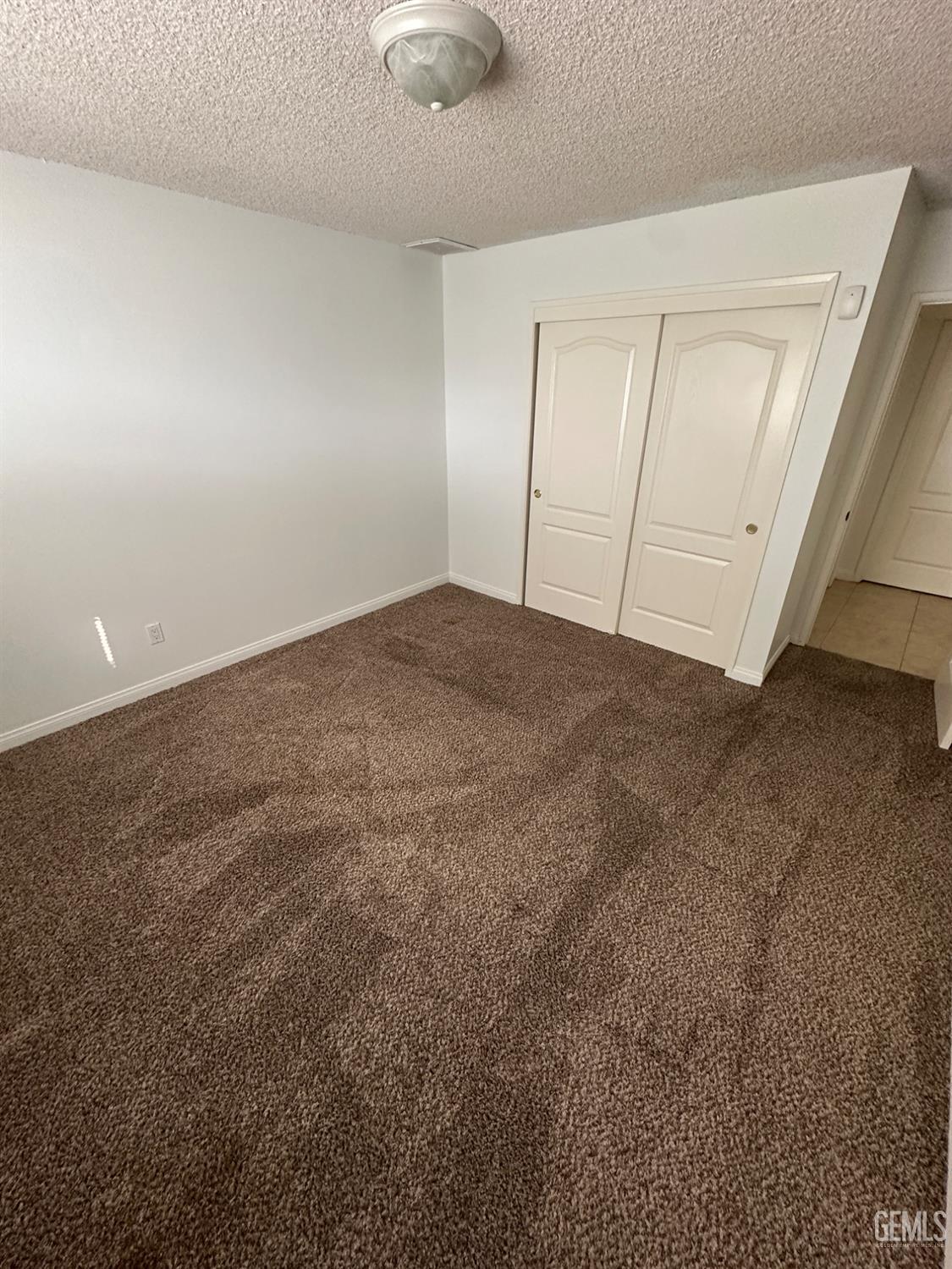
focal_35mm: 14
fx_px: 513
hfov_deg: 85.7
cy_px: 634
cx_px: 476
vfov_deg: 102.1
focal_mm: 2.22
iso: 320
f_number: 2.2
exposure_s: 1/65
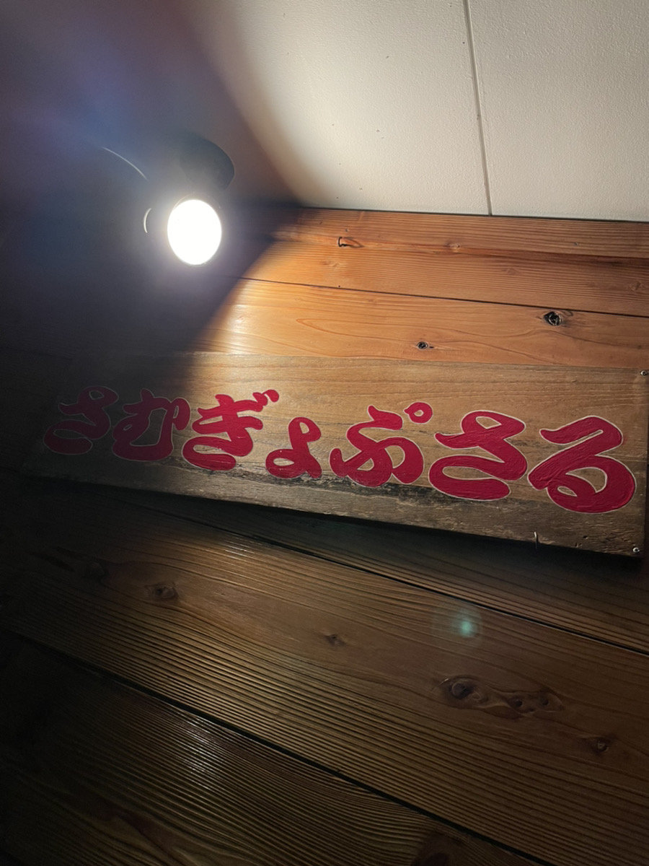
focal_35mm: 26
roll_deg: -22.6
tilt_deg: +21.8
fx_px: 650
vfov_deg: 67.3
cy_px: 433
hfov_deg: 53.1
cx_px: 324
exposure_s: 1/60
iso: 100
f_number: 1.6
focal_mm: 4.2
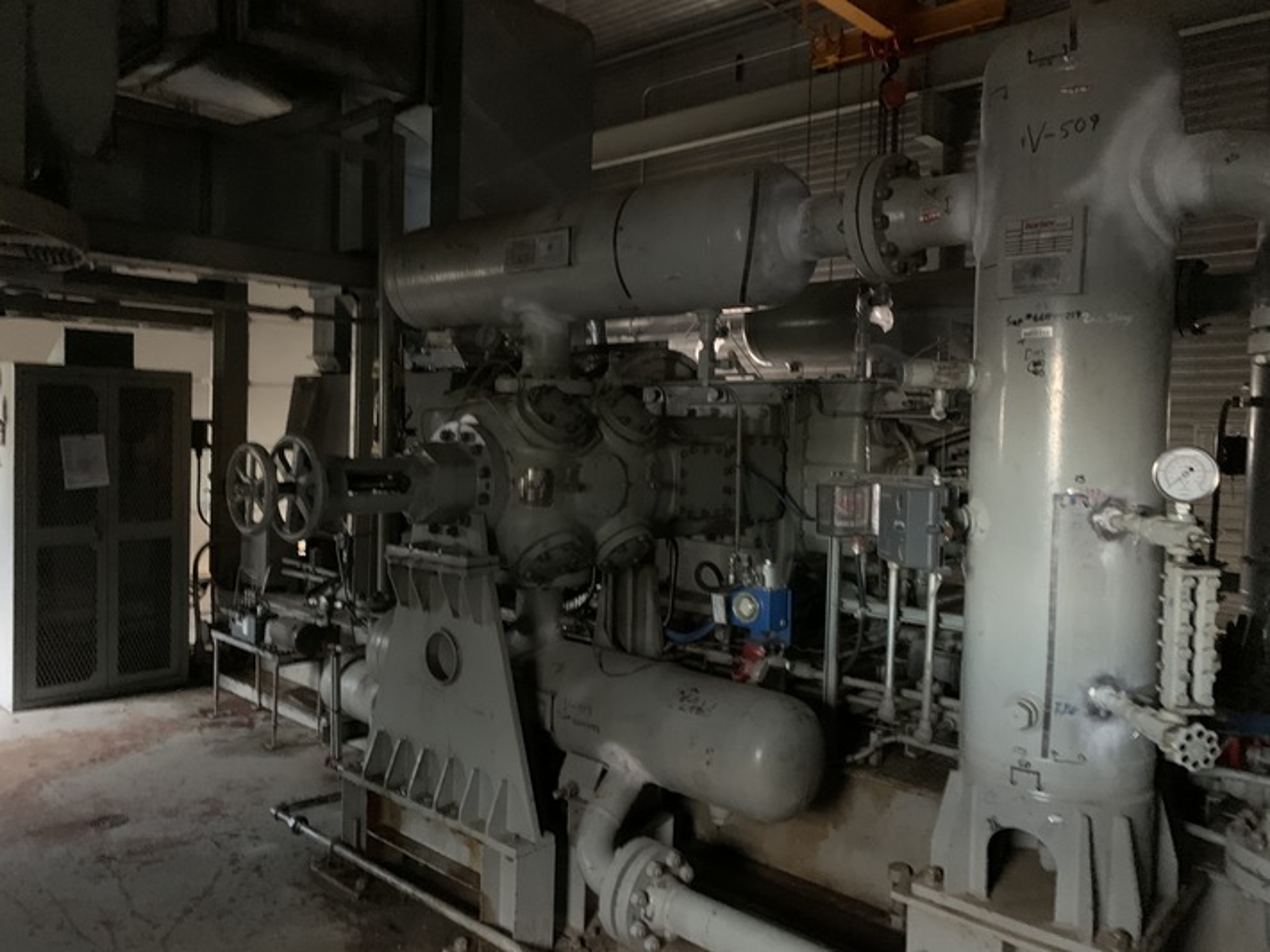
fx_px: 954
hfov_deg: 67.3
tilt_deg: -1.5
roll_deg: -1.7
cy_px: 476
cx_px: 635
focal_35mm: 26
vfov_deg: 53.0
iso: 1250
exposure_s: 1/15
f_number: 1.8
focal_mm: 4.25
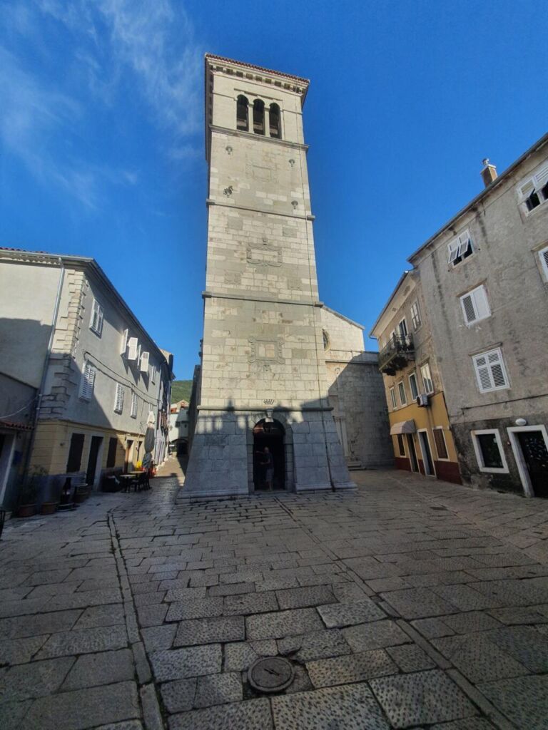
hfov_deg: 89.9
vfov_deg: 106.2
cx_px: 274
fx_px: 274
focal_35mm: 13
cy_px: 365
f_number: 2.2
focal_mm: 1.8
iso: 50
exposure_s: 1/1464
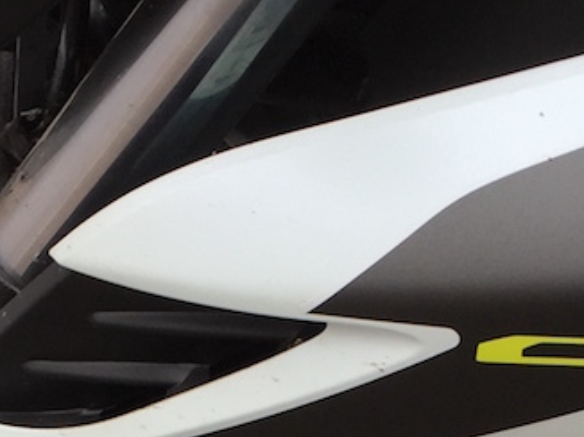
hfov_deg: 17.2
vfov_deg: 12.2
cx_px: 380
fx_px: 1922
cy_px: 715
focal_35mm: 114
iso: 32
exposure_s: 1/476
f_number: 2.2
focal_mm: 4.15
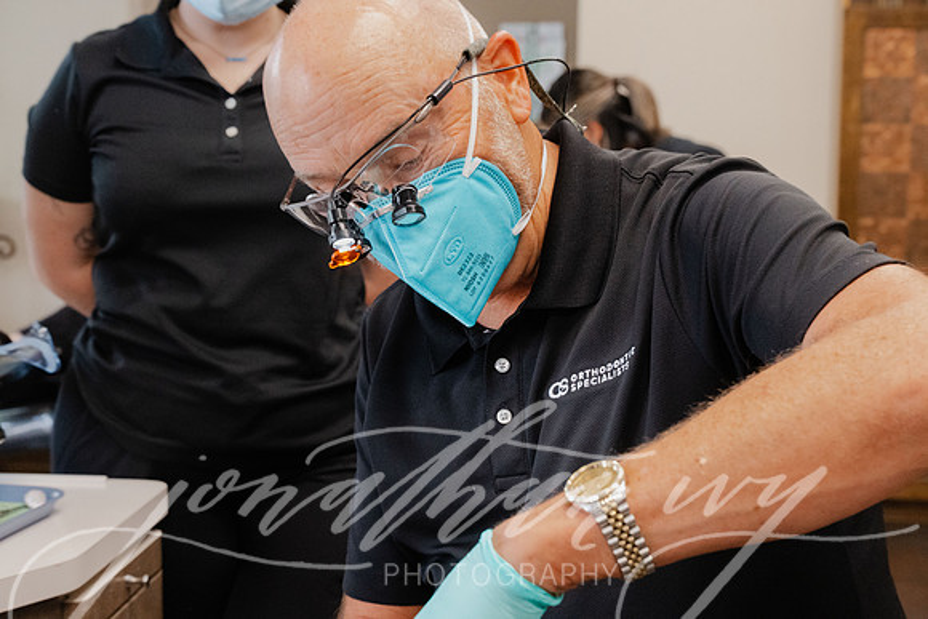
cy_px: 310
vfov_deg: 19.5
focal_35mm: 70
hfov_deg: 28.8
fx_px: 1805
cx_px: 464
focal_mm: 70
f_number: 8
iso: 9000
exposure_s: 1/160
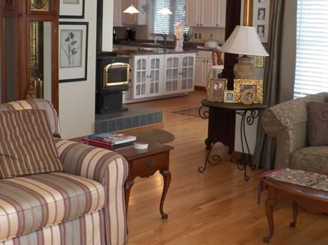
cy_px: 98
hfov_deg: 32.1
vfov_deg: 24.4
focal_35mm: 60
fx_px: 568
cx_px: 127
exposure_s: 1/100
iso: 125
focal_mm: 4.9
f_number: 2.8
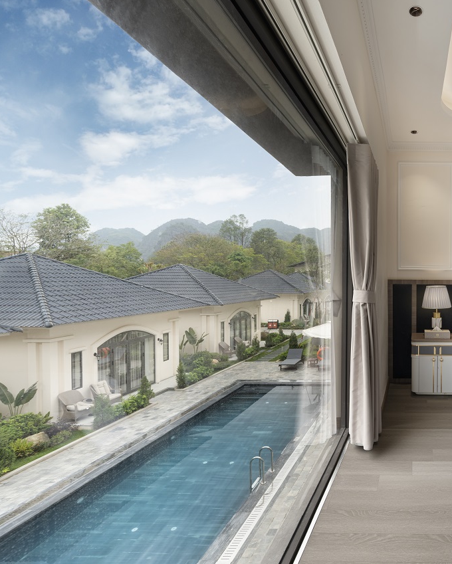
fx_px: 334
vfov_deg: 80.3
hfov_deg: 57.4
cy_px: 283
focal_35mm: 20
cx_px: 416
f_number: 8
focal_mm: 14
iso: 100
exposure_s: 1/200
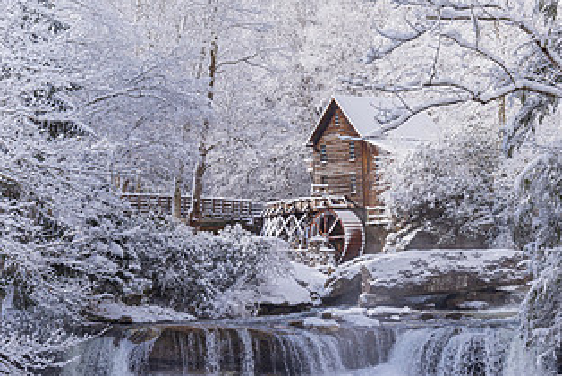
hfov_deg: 19.1
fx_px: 1672
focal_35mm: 107
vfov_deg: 12.8
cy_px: 115
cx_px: 270
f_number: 13
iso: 64
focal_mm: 58
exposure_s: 1/60
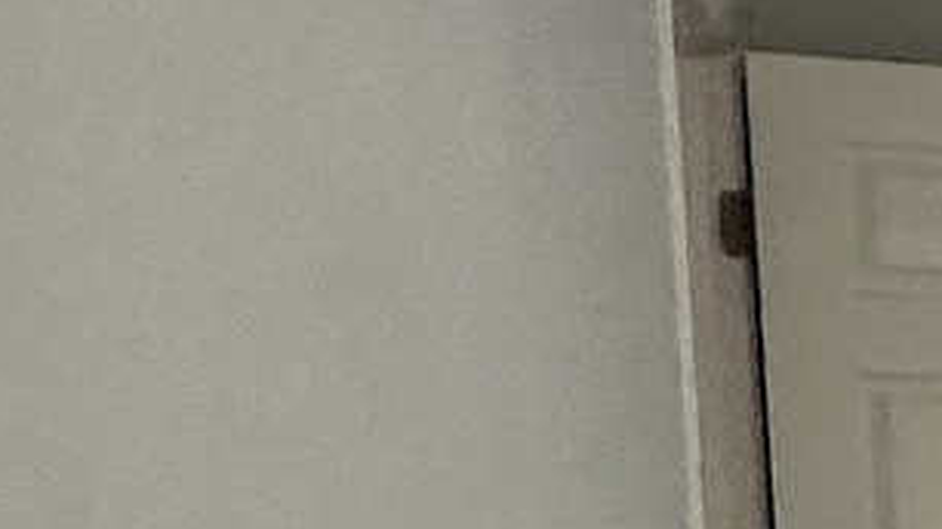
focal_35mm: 115
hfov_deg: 13.2
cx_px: 2349
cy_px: 978
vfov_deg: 9.9
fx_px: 2872
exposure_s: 1/120
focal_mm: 2.22
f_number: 2.2
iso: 125
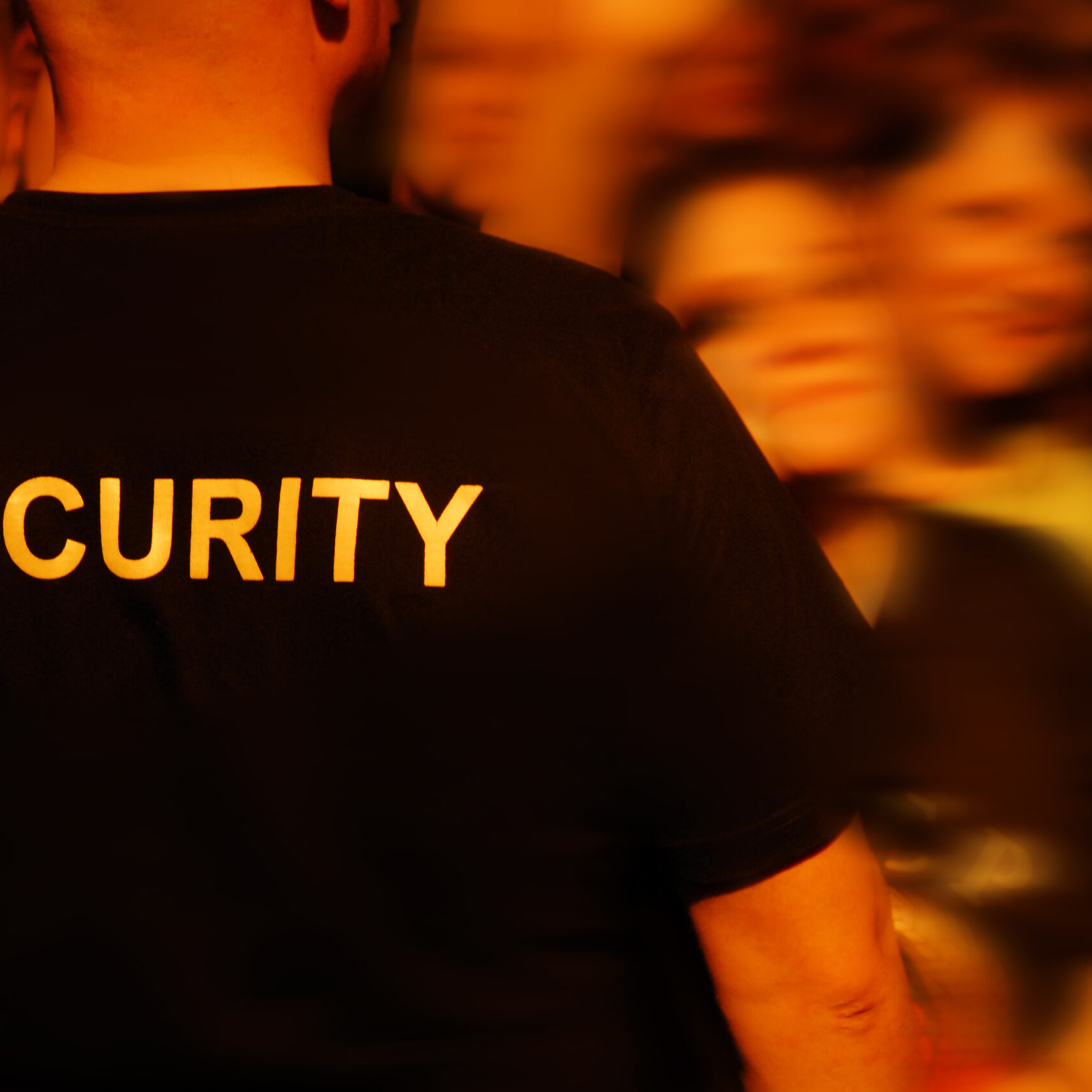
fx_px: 2748
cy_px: 544
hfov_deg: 22.5
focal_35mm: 77
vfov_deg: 22.5
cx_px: 533
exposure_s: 1/60
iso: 400
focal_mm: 40
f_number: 4.2
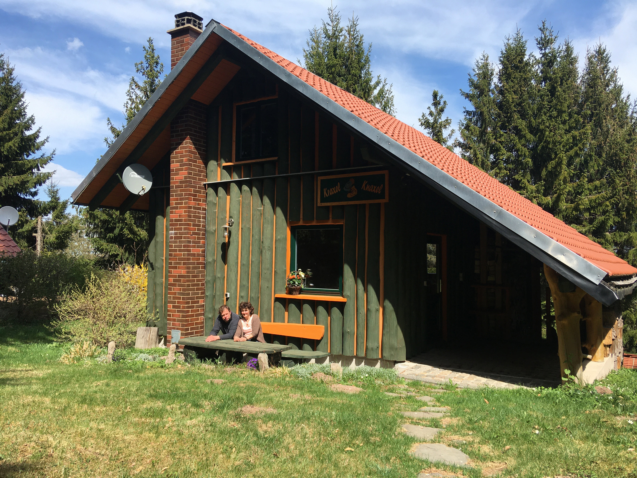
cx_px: 318
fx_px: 534
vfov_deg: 48.2
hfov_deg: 61.7
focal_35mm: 29
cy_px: 239
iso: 25
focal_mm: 4.15
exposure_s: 1/1131
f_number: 2.2
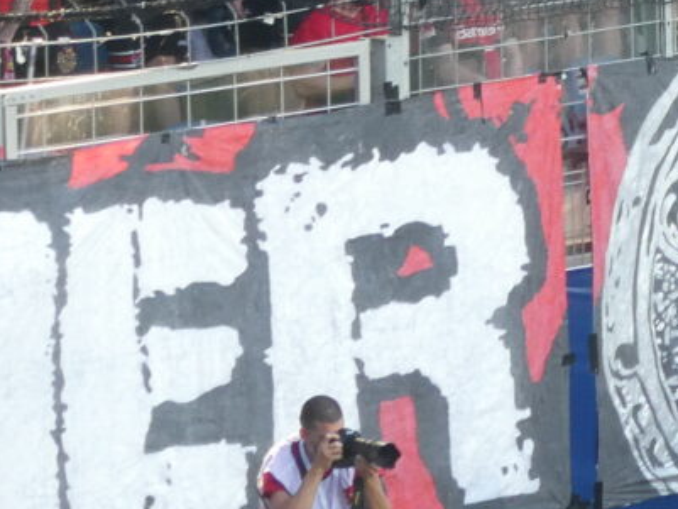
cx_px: 879
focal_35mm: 570
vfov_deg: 2.6
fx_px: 11168
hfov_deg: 3.5
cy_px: -438
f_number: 5.4
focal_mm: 25.6
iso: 200
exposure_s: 1/80
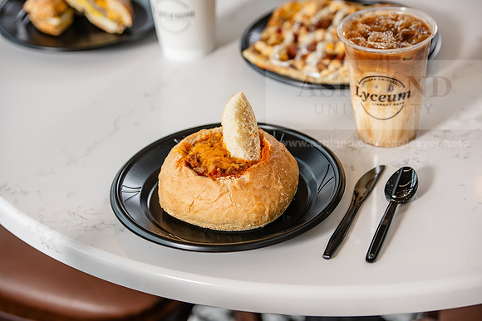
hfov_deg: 19.5
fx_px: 1406
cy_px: 160
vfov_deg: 13.0
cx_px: 241
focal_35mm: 105
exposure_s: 1/200
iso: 500
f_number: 4
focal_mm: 105
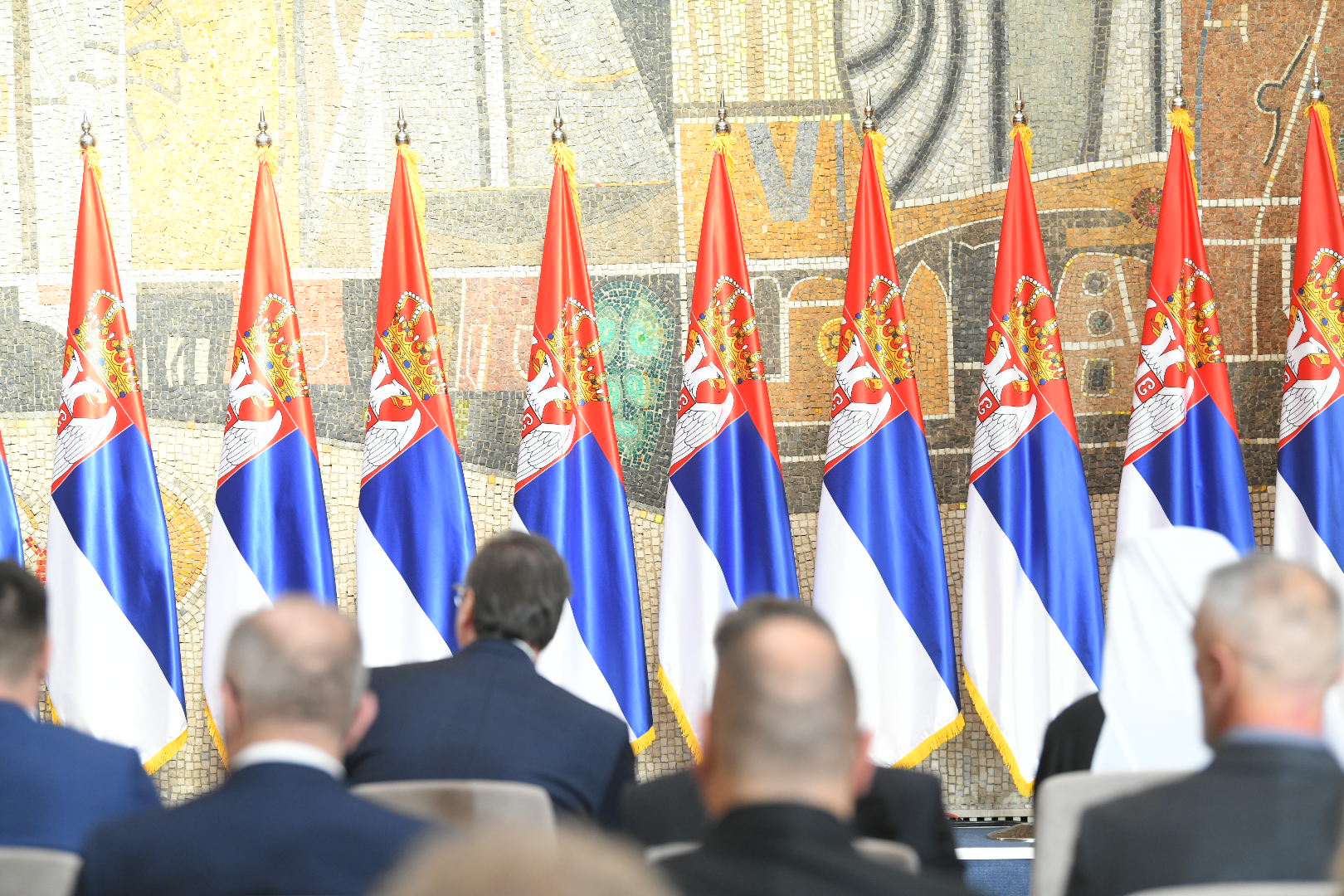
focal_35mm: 130
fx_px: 4853
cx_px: 672
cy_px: 448
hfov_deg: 15.8
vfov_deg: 10.5
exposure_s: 1/320
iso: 2000
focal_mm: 130
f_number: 4
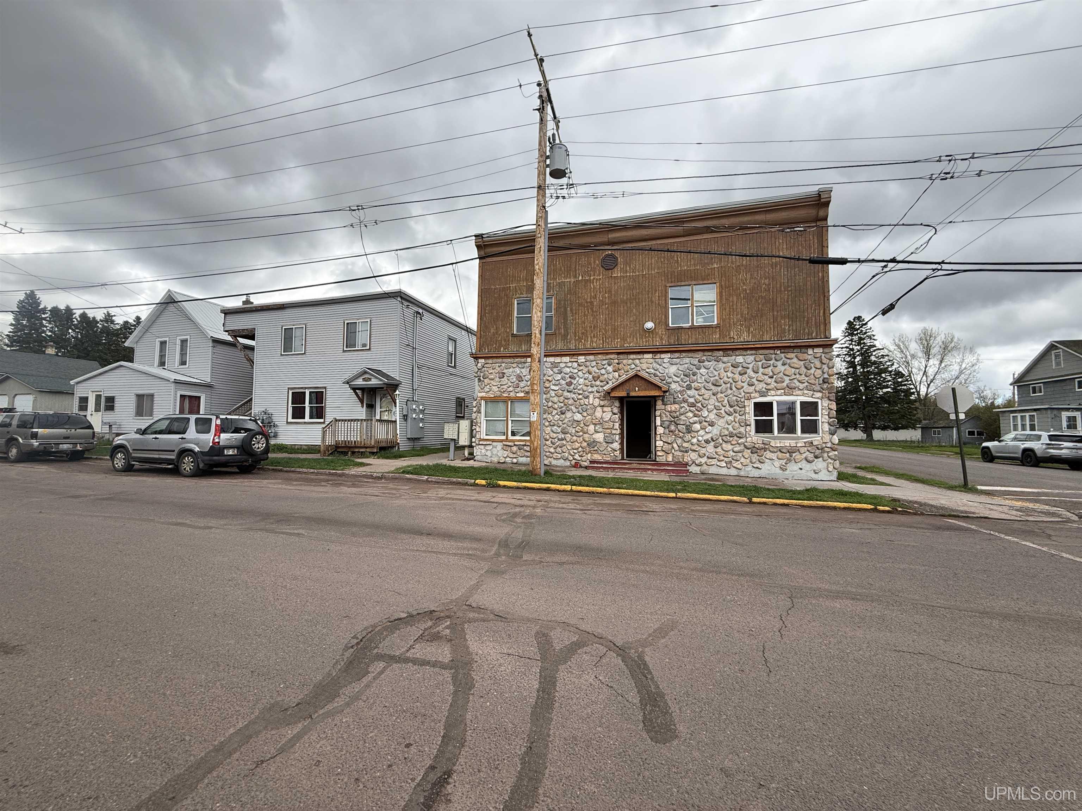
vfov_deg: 85.7
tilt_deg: +3.7
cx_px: 541
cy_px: 406
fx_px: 438
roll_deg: -0.9
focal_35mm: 14
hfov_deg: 102.1
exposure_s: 1/631
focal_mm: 2.22
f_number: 2.2
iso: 64
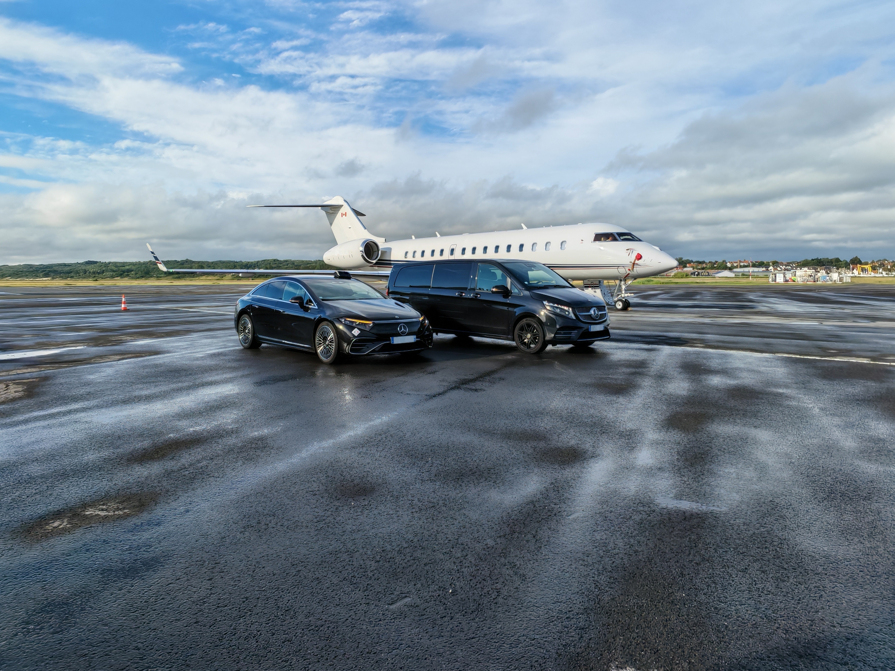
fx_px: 595
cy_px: 336
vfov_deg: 58.9
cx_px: 448
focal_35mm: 23
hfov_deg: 73.9
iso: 50
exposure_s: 1/1100
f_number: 2.2
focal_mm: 1.96
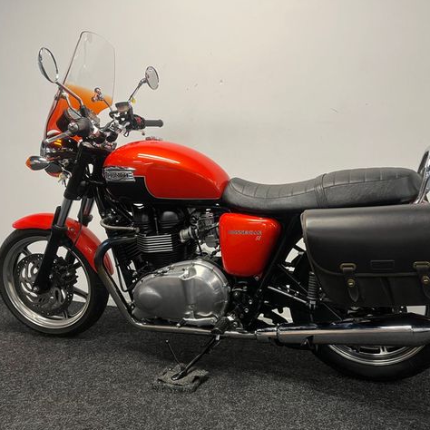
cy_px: 216
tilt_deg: -5.0
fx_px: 436
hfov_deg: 52.4
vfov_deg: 52.5
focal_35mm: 31
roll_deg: -0.9
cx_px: 242
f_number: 1.6
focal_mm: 5.1
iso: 80
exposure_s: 1/50
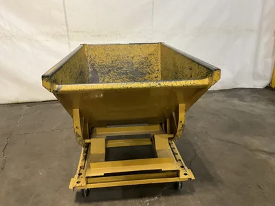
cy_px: 103
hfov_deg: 61.7
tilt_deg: -20.0
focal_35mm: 29
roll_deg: +1.0
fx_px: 230
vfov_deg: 48.2
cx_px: 138
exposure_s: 1/43
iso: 320
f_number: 1.8
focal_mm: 3
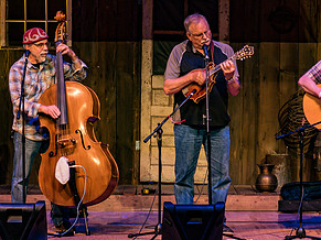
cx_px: 119
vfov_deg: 6.0
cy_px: 124
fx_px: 2299
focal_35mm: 248
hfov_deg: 8.0
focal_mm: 60
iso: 640
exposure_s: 1/10
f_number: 8
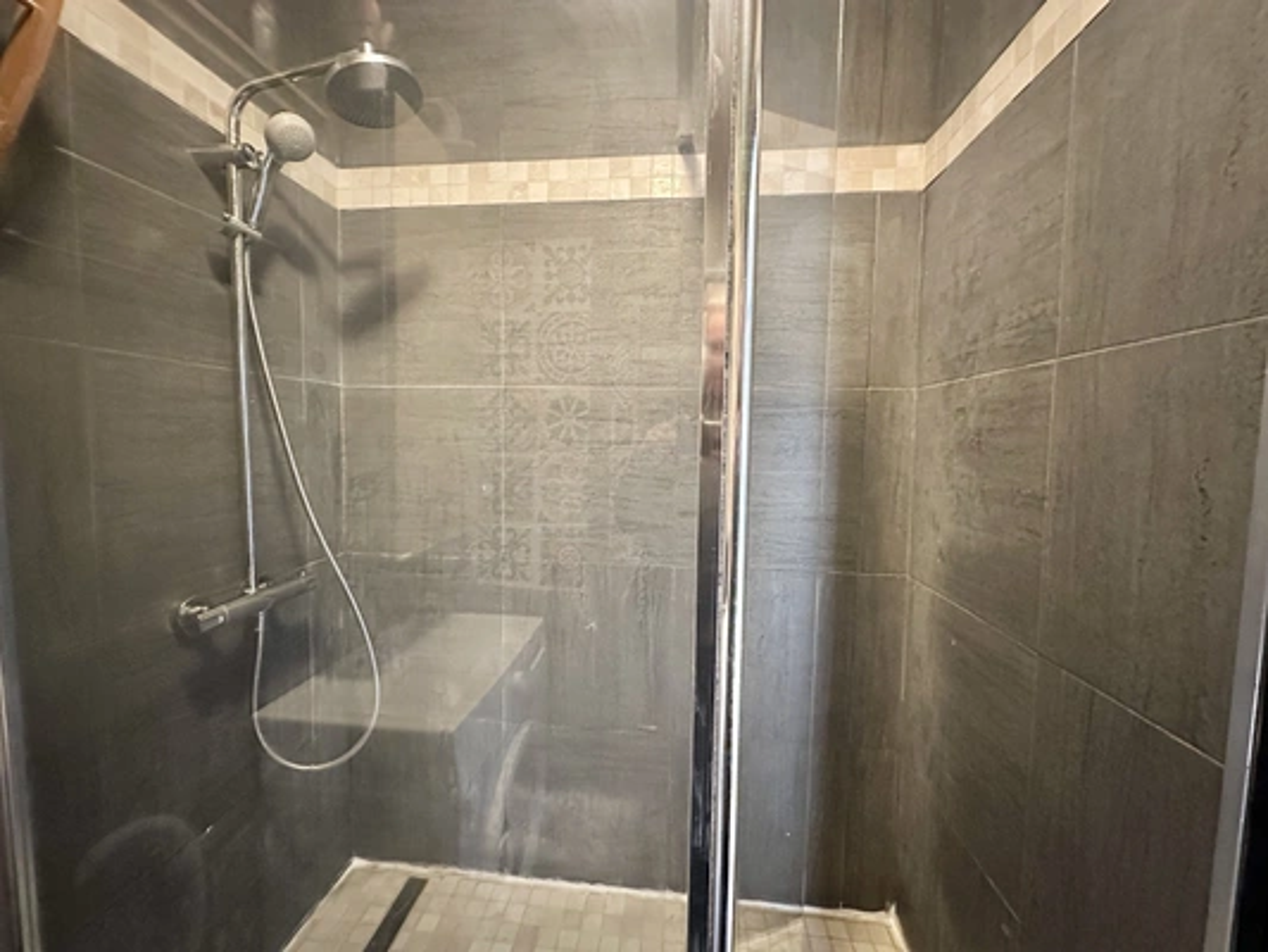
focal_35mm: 14
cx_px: 634
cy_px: 476
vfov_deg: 85.7
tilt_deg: -4.1
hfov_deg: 102.1
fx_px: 513
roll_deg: -0.6
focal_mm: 2.22
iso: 1250
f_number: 2.2
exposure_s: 1/34
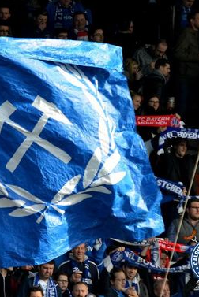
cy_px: 148
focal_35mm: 453
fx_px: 3749
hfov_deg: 3.0
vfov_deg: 4.5
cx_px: 32
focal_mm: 200
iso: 400
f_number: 4.5
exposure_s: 1/1250
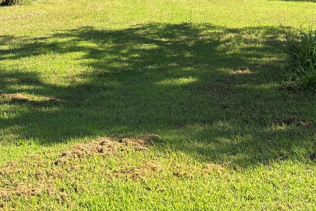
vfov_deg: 18.1
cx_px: 146
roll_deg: -0.9
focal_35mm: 69
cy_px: -78
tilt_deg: -0.7
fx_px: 606
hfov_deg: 29.2
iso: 50
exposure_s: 1/1016
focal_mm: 5.96
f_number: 1.6
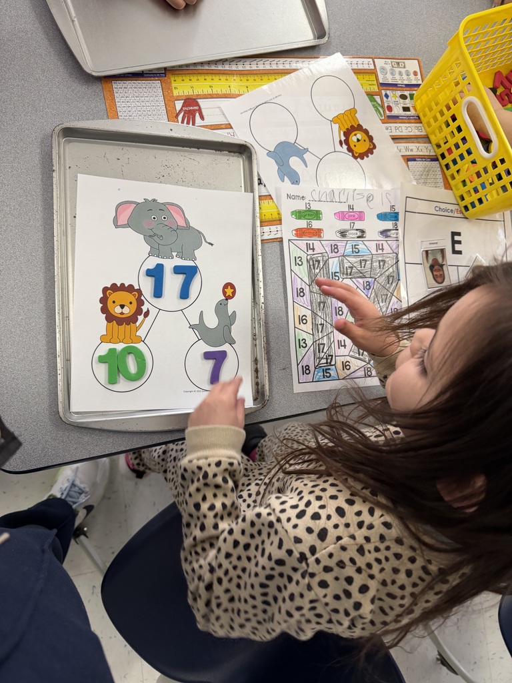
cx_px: 256
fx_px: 473
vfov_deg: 71.6
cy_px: 342
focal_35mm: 24
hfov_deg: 56.8
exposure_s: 1/120
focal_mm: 6.76
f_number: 1.78
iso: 160
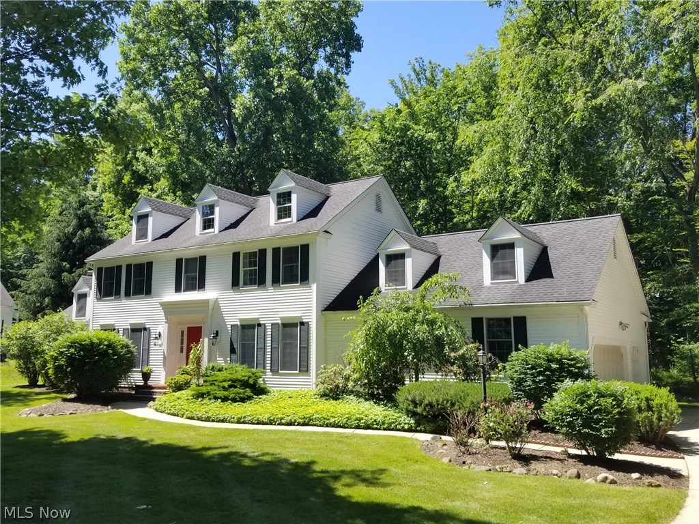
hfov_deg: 67.3
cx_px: 350
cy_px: 262
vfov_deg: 53.1
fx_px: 525
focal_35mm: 26
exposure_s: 1/1105
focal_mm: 4.25
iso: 50
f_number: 1.7
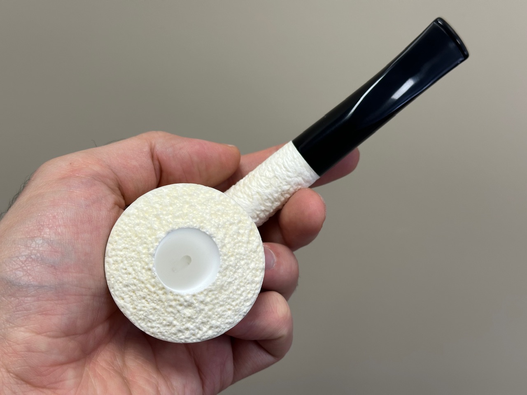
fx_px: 731
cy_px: 198
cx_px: 264
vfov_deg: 30.3
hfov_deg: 39.7
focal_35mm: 48
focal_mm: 6.86
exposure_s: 1/100
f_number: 1.78
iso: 50
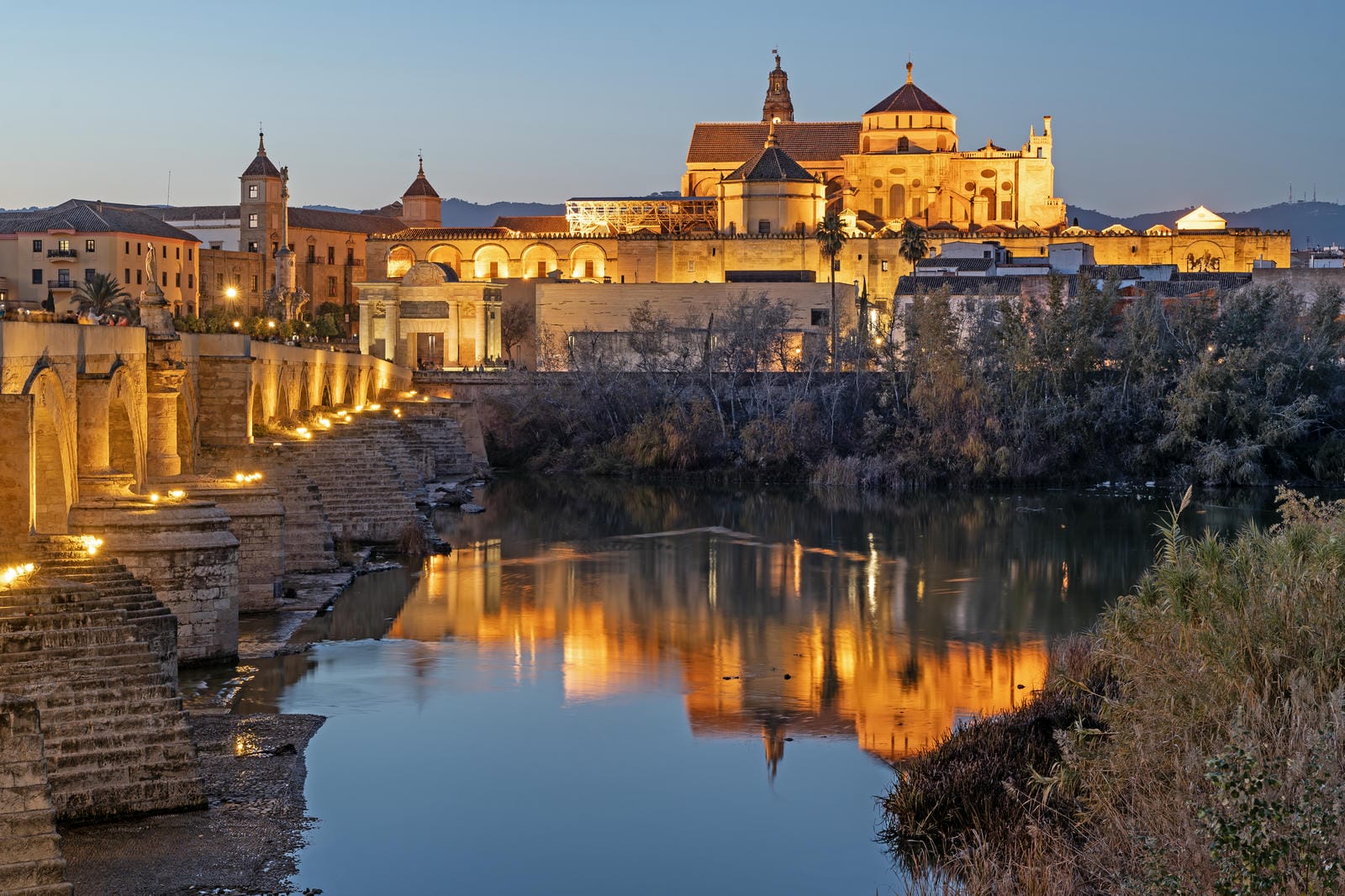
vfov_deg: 20.9
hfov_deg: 31.0
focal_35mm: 65
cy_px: 448
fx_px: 2428
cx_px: 672
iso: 100
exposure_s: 6
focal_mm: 65
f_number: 8
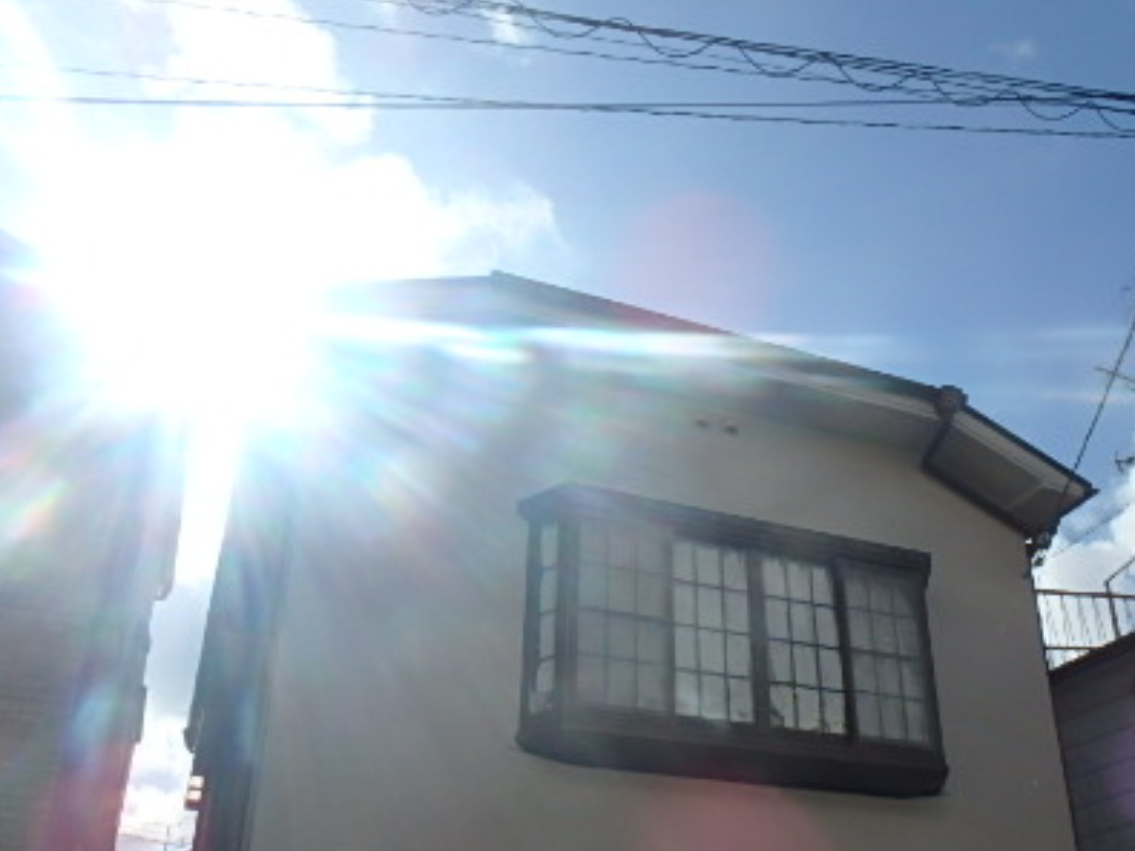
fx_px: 1114
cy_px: 612
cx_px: 692
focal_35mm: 34
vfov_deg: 40.9
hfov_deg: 53.5
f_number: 6
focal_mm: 3.7
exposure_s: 1/1000
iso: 125
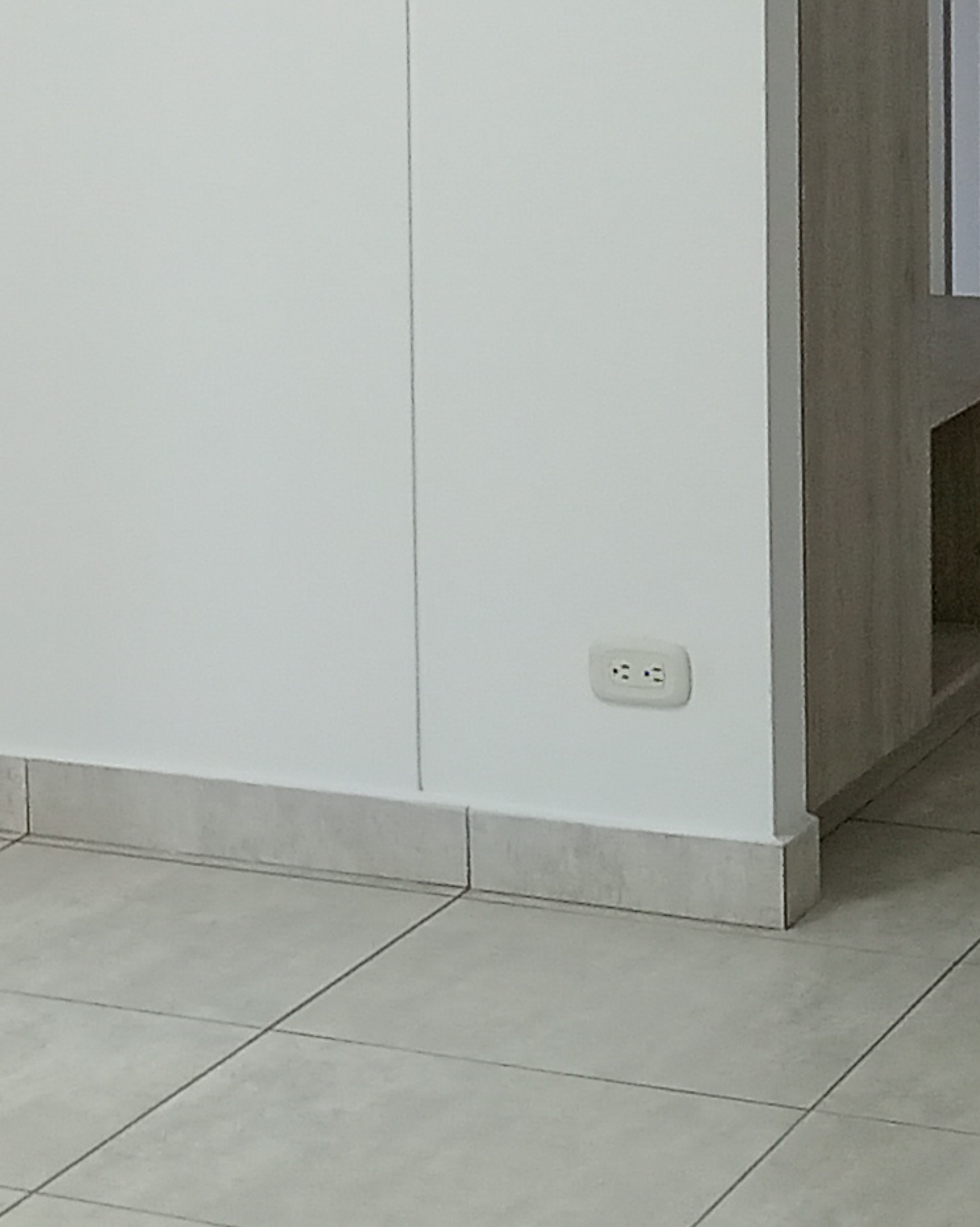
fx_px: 4353
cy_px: 34
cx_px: -357
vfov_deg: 15.8
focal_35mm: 120
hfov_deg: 12.4
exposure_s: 1/30
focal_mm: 3.98
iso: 135
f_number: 1.8
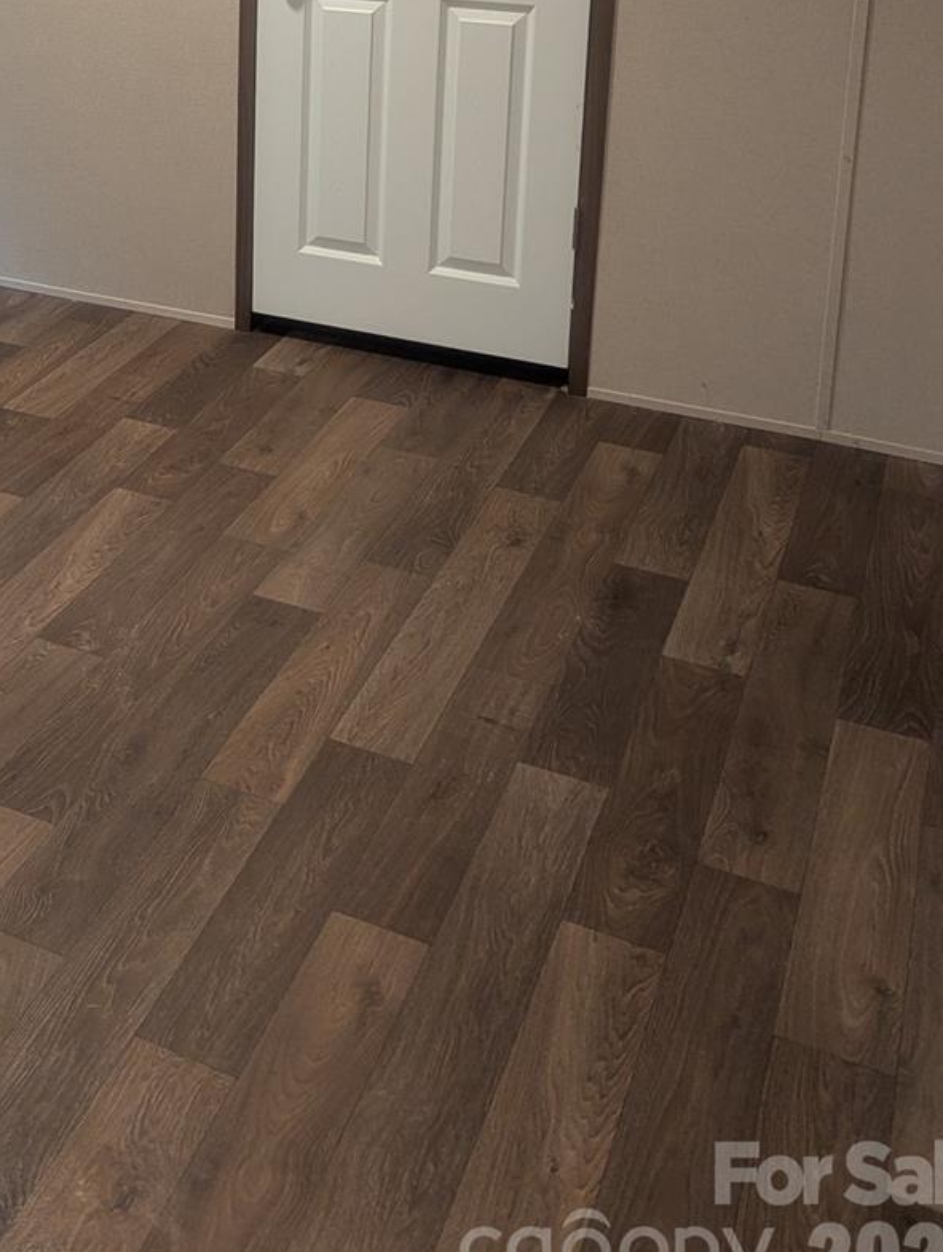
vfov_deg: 37.4
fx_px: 1702
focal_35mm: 47
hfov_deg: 29.6
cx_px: 79
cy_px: 93
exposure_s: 1/40
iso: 122
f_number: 1.85
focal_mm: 6.81
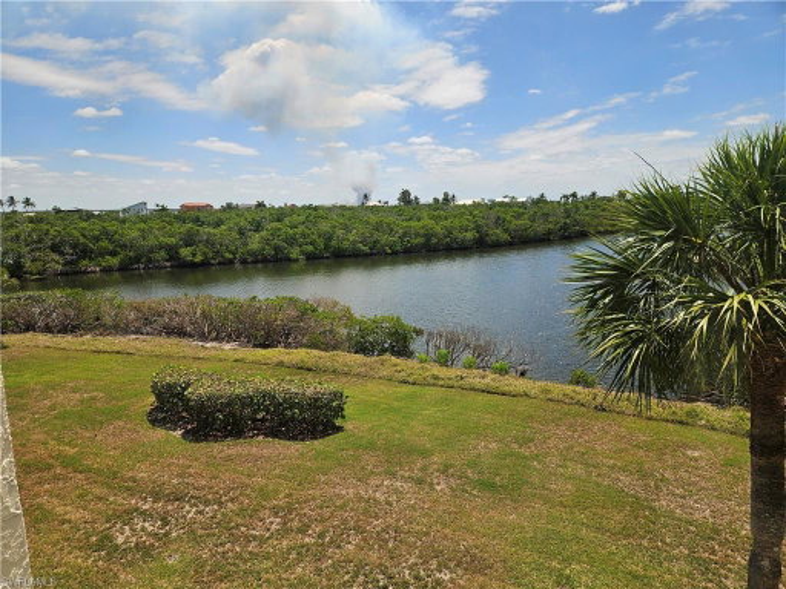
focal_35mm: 23
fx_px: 522
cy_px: 294
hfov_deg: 73.9
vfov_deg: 58.9
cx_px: 393
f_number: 1.8
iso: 25
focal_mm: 5.4
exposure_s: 1/1433
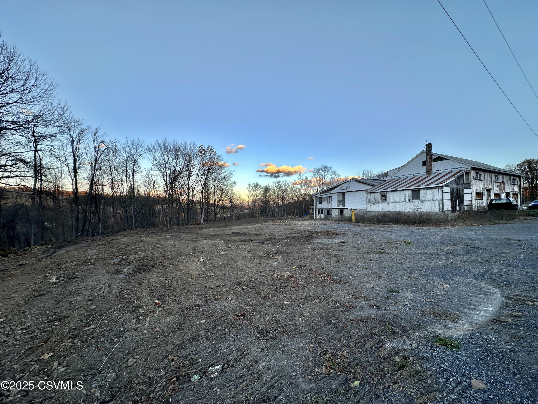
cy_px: 202
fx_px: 218
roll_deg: -0.9
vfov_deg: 85.7
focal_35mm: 14
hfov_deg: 102.1
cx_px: 269
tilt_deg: +2.9
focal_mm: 2.22
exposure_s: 1/364
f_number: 2.2
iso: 40
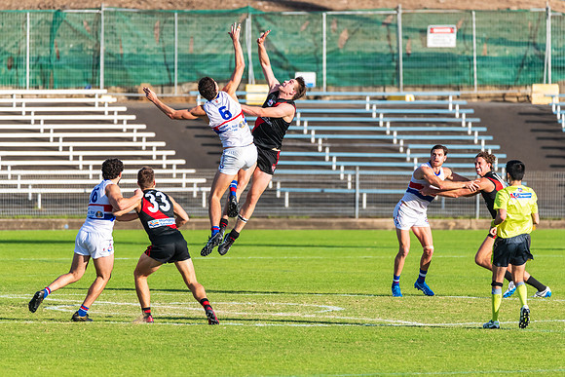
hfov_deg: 4.3
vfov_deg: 2.8
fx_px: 7579
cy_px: 188
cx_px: 282
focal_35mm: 483
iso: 1000
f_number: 6.3
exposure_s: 1/4000
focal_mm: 460
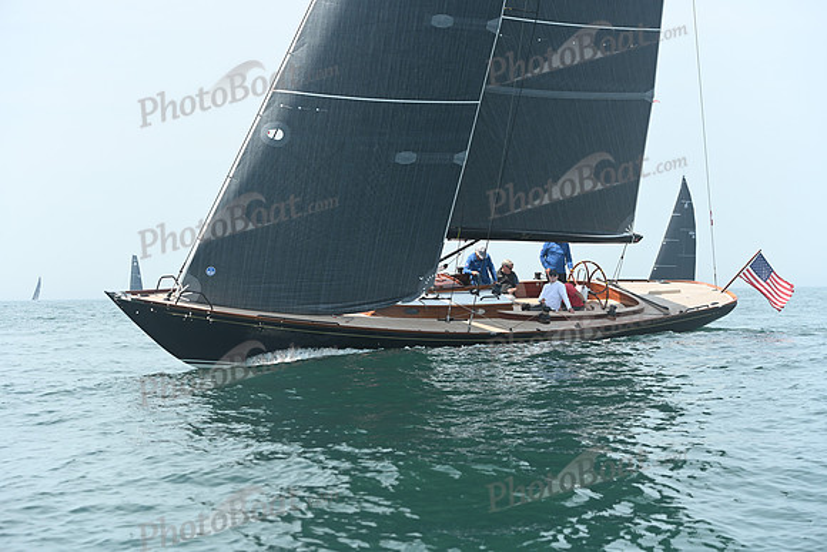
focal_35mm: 70
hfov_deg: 28.8
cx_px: 414
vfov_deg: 19.5
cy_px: 276
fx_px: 1608
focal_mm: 70
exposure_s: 1/1250
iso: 320
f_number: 4.5
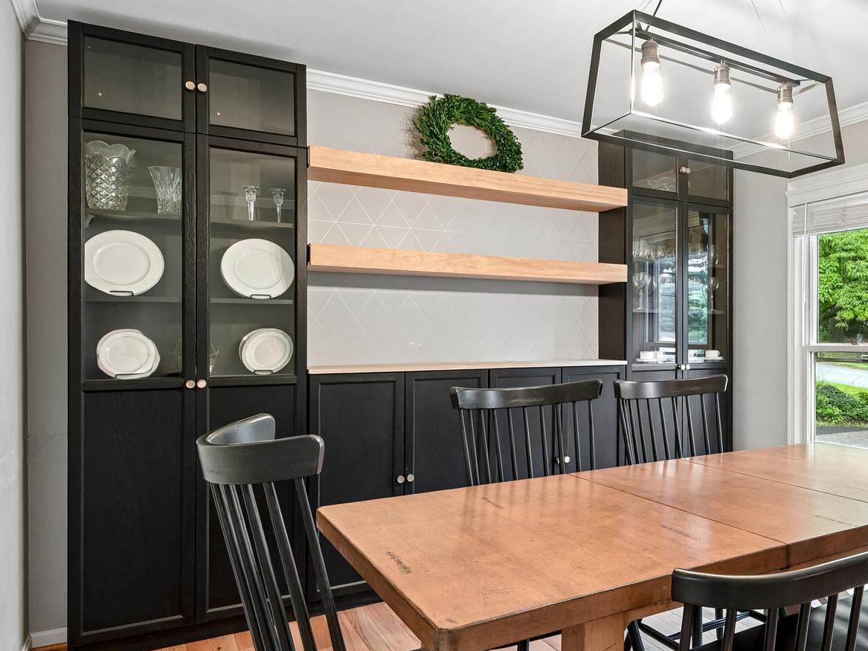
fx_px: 677
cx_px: 670
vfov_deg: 51.3
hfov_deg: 61.0
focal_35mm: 27
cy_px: 334
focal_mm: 16
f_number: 8
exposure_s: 1/3.33
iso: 400
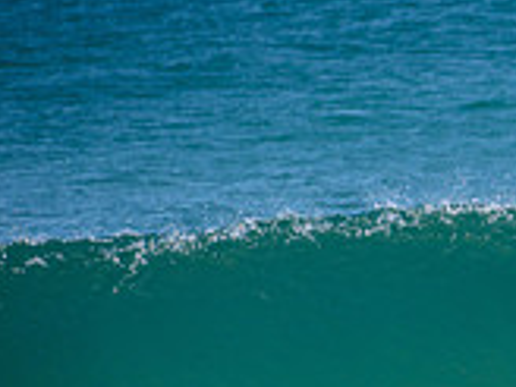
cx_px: 900
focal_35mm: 1704
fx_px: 25401
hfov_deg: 1.2
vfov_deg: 0.9
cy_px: 354
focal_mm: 500
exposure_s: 1/2000
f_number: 5.6
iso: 200
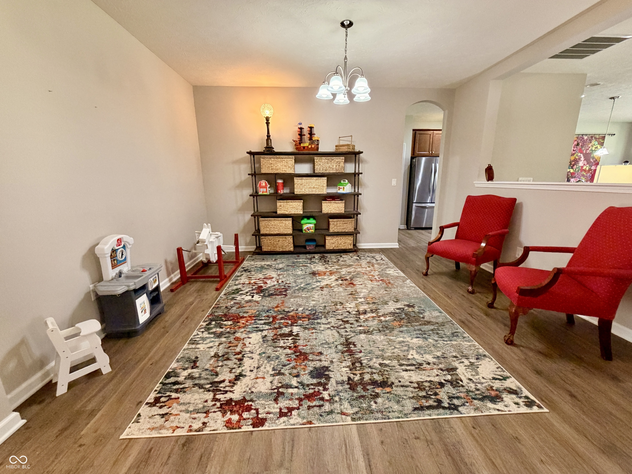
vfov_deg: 85.7
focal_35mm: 14
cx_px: 316
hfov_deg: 102.1
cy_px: 237
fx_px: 256
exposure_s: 1/60
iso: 500
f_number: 2.2
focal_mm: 2.22
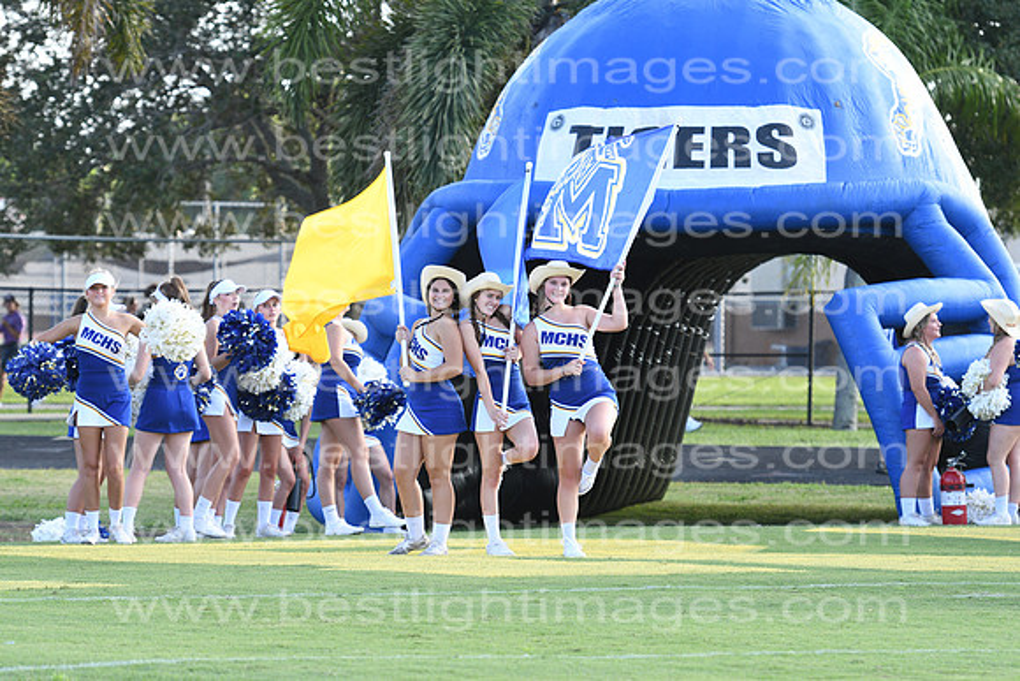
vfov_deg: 6.5
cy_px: 340
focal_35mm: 210
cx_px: 510
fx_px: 5951
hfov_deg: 9.8
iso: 220
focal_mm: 140
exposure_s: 1/250
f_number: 5.6
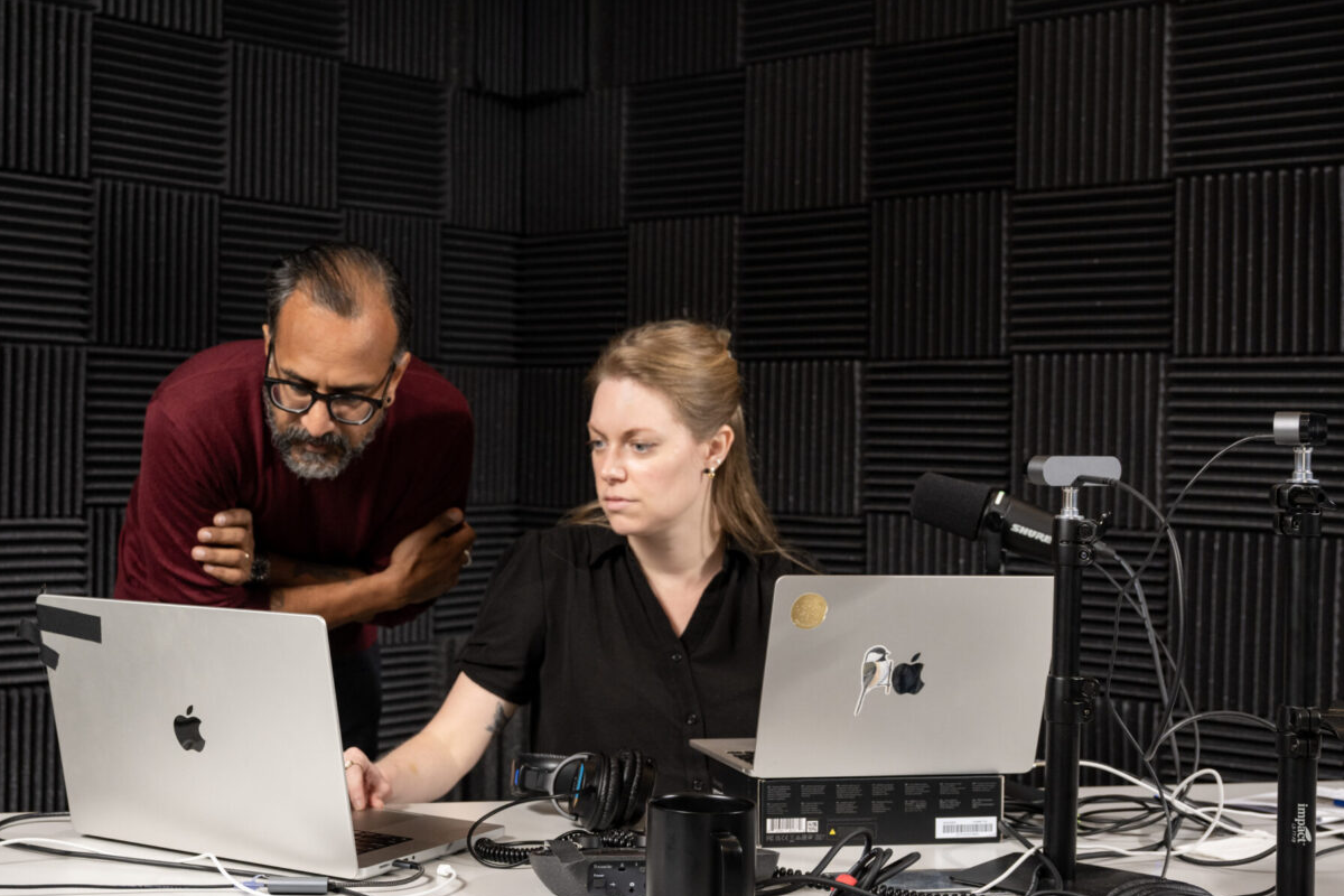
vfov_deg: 31.8
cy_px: 534
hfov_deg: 46.3
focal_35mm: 42
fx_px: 1568
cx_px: 594
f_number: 4.5
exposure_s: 1/100
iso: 800
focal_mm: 35
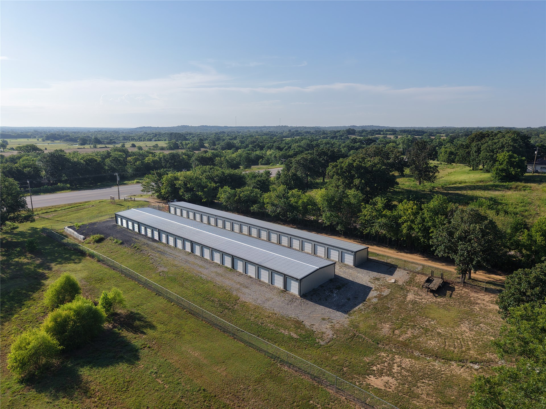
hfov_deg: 71.6
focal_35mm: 24
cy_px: 204
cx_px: 273
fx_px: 379
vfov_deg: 56.8
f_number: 1.8
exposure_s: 1/6400
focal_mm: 8.67
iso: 290
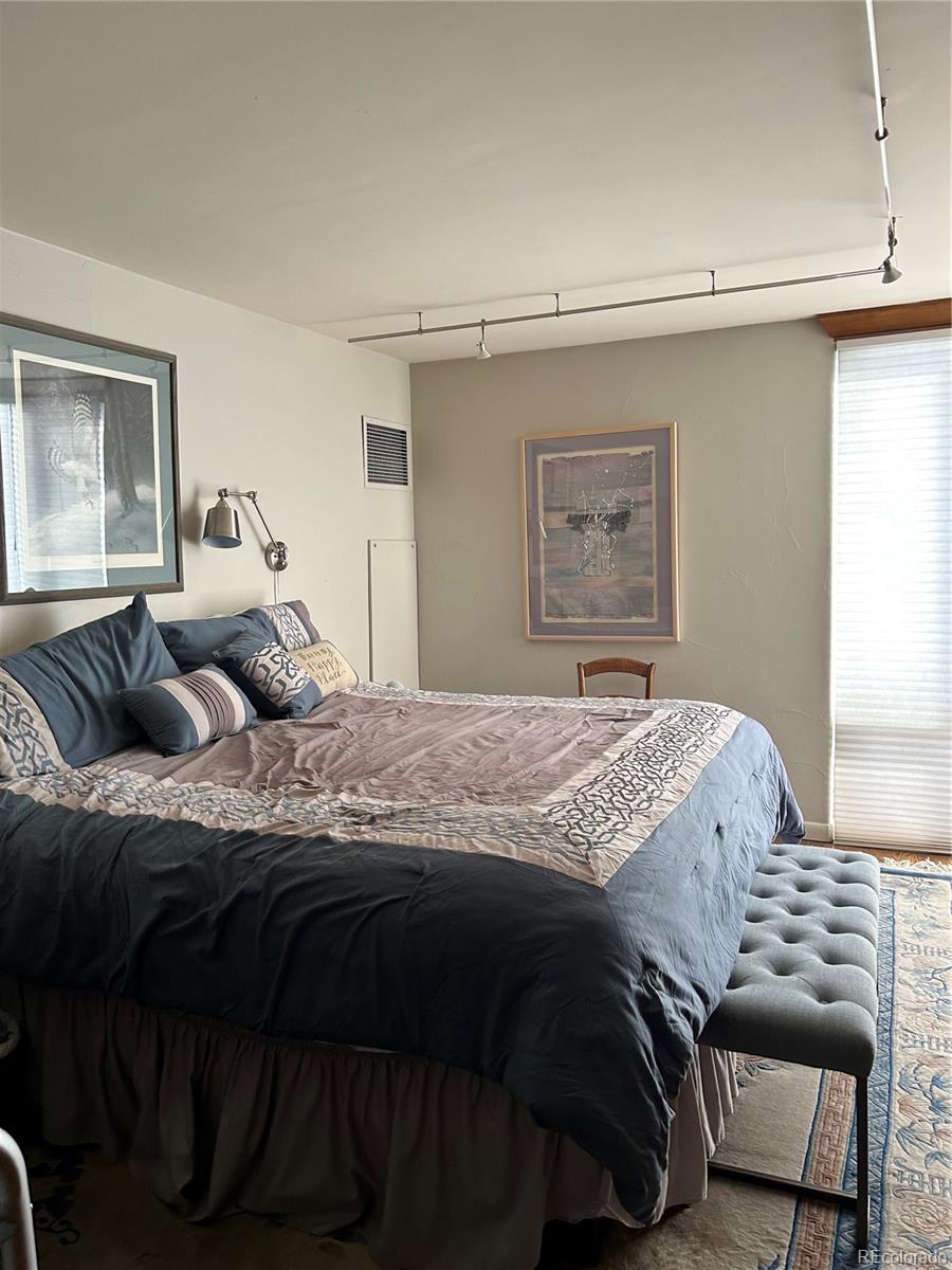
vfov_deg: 67.3
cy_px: 635
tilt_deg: -4.5
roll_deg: +0.9
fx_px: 953
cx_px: 476
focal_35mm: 26
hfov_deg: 53.1
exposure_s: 1/120
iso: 125
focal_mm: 5.7
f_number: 1.5
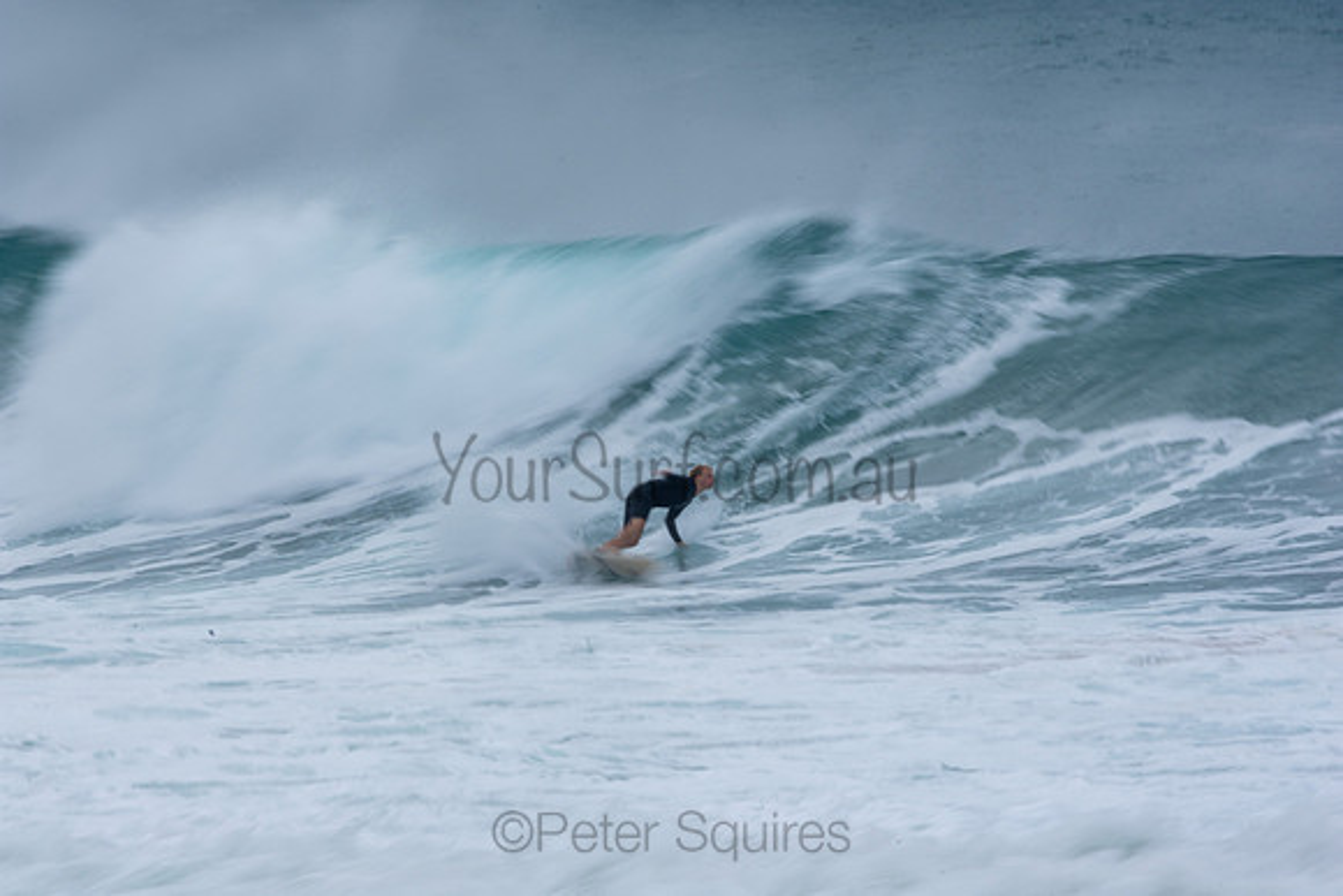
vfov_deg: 1.8
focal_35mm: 750
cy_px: 448
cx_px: 672
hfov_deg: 2.7
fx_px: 27984
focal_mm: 500
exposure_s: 1/25
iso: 100
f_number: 29
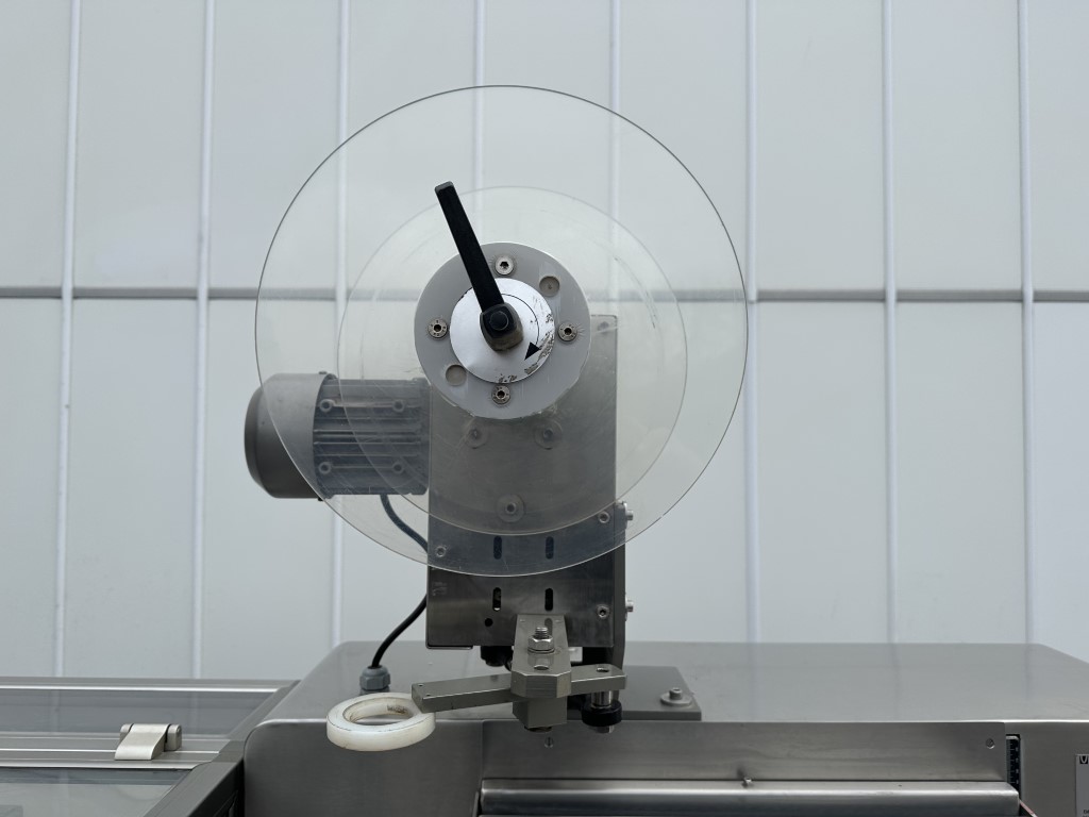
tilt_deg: +1.0
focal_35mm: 24
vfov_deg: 56.8
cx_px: 544
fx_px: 755
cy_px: 408
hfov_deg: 71.6
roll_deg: -0.3
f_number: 1.78
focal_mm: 6.86
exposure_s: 1/989
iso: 80
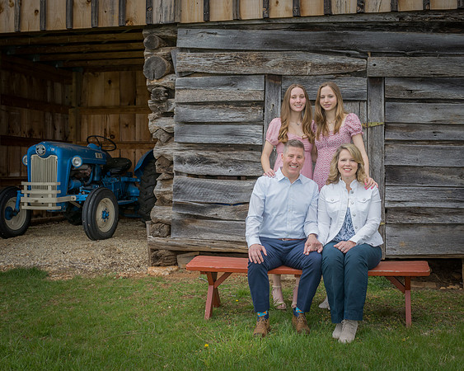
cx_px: 311
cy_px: 163
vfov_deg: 32.6
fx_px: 634
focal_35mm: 46
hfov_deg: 39.7
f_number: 6.7
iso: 140
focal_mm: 24
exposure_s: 1/180
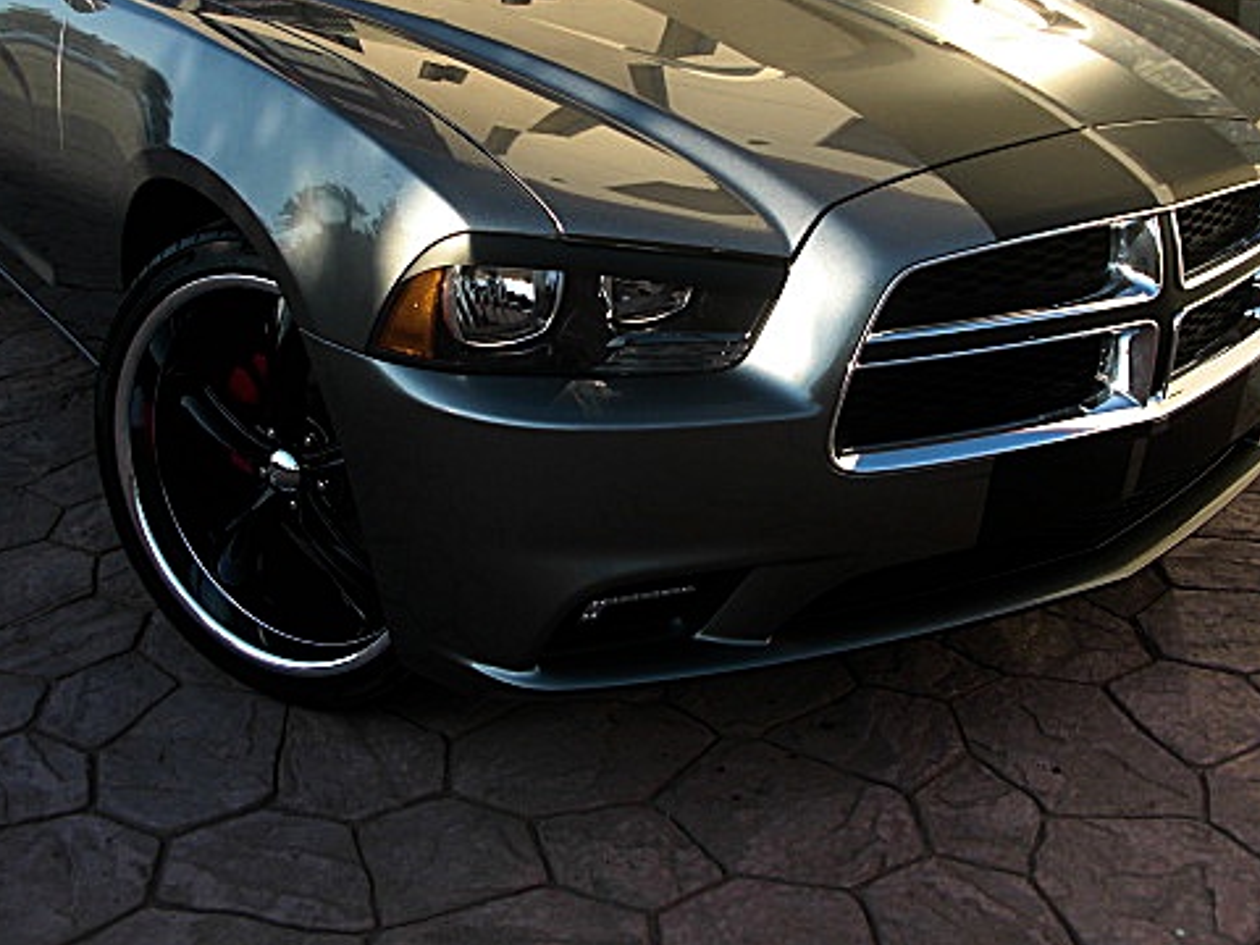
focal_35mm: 48
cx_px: 659
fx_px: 1747
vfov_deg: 30.1
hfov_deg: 39.6
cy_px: 318
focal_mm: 6.3
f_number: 2.8
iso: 50
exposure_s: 1/320
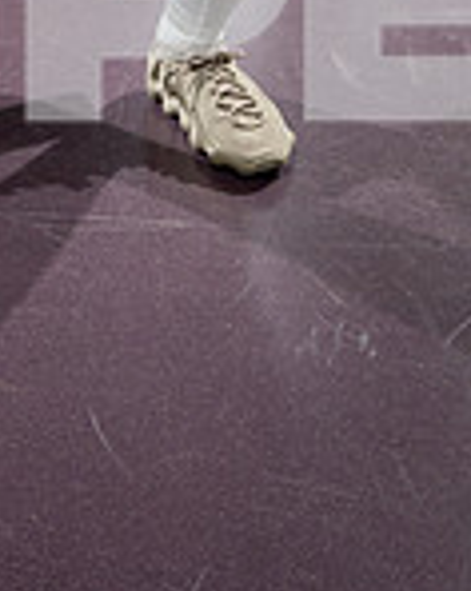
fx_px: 1746
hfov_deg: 15.1
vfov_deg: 17.4
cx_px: -12
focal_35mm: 100
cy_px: -280
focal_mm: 35
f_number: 4
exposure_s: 1/250
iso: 640
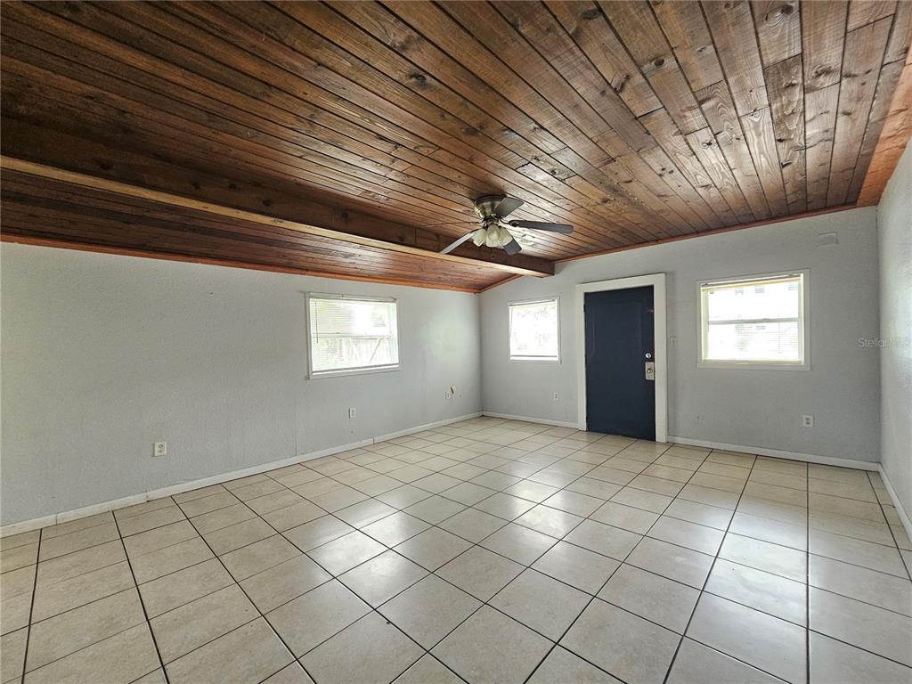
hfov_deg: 106.2
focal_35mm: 13
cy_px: 342
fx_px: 343
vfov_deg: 89.9
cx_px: 456
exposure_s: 1/40
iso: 400
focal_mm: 2.2
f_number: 2.2
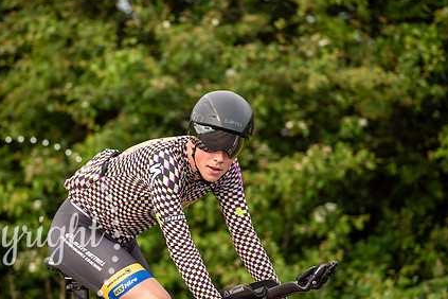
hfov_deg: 7.5
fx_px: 3410
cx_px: 185
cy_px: 182
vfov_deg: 5.0
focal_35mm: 274
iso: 180
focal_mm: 200
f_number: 3.2
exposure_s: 1/320
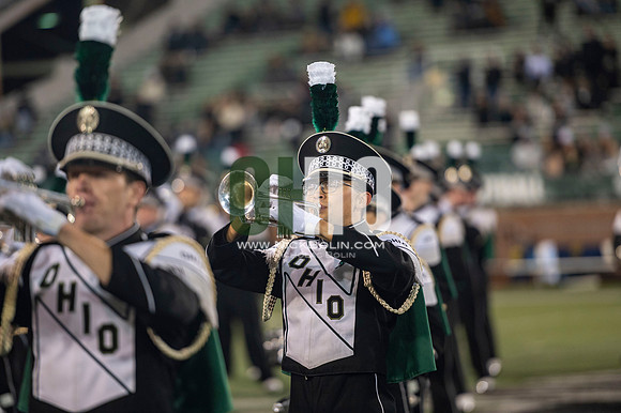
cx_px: 310
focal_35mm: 200
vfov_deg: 6.9
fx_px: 3448
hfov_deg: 10.3
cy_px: 206
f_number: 2.8
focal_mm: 200
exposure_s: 1/500
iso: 1000
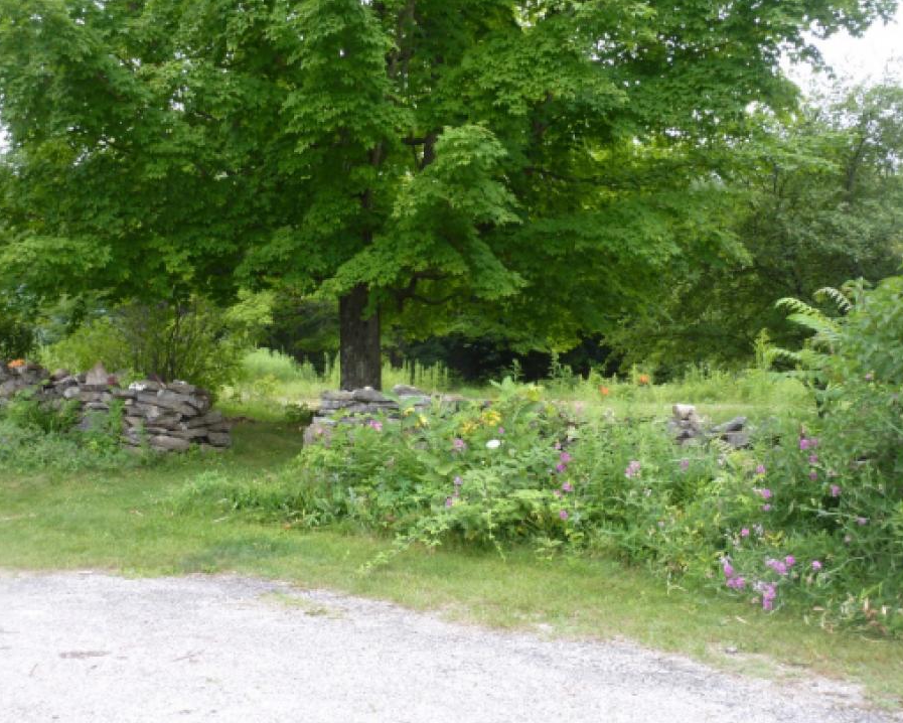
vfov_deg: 38.2
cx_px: 431
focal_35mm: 39
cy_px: 337
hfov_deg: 46.8
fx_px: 1043
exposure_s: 1/30
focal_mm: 5.7
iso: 100
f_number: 3.5
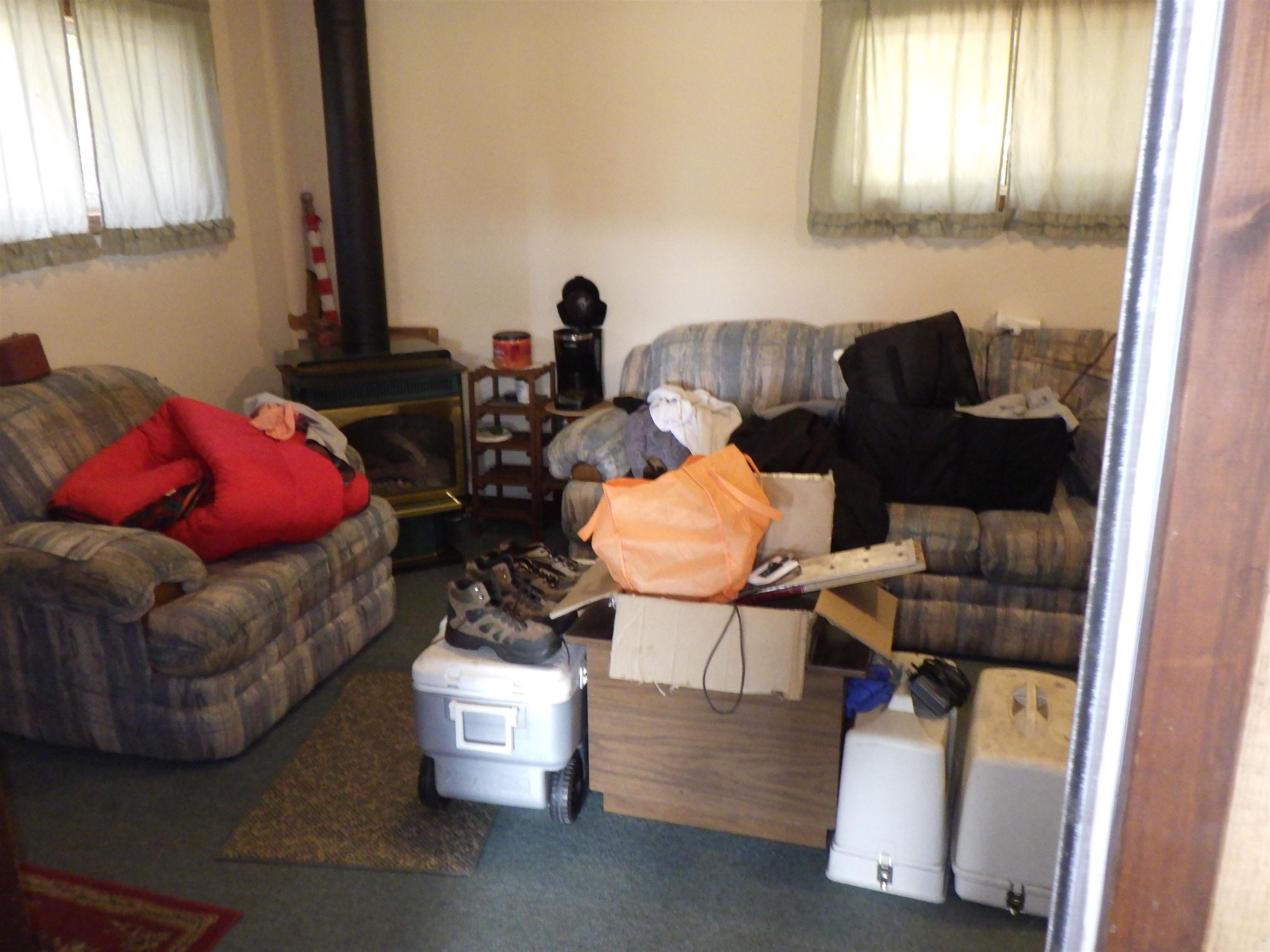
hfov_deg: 63.4
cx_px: 635
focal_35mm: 28
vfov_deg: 49.7
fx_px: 1027
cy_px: 476
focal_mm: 5
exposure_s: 1/40
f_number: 3.5
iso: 800
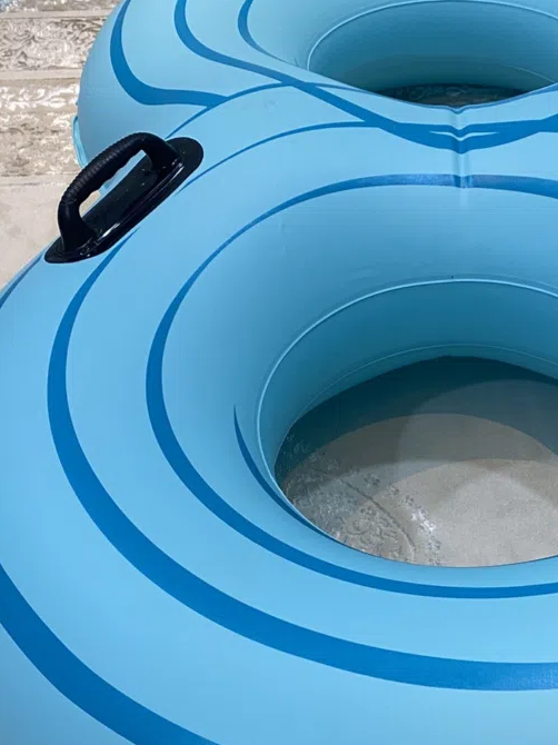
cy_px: 449
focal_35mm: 53
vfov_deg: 36.0
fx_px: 1140
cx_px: 456
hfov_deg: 26.9
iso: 64
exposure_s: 1/50
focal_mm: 4.25
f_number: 1.8
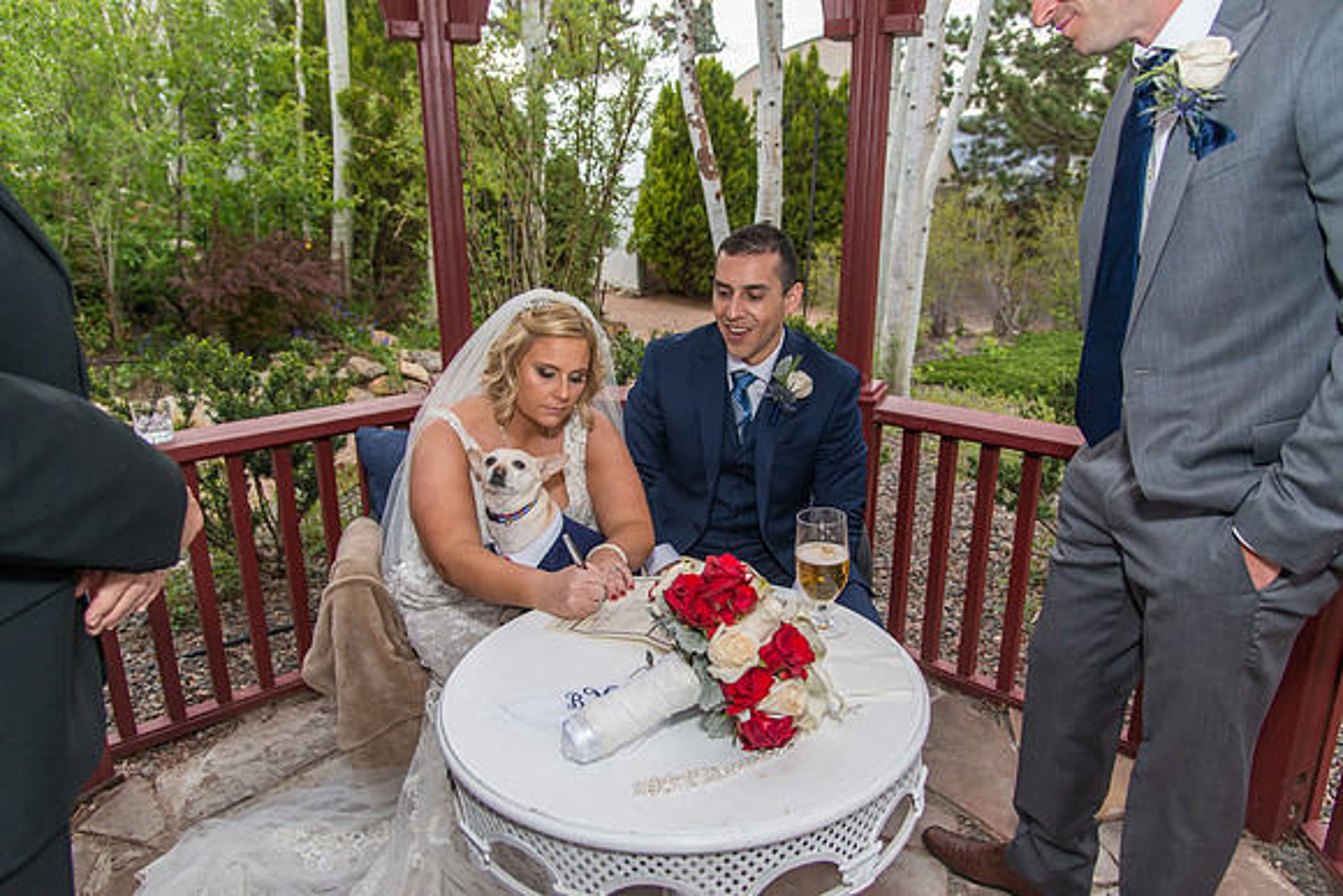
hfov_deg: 73.7
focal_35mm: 24
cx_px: 672
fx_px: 896
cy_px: 448
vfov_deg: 53.2
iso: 400
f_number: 4.5
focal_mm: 24
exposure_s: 1/200
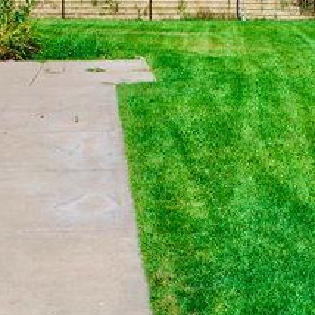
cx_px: 302
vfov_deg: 20.3
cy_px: 50
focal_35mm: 84
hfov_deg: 20.1
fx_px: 865
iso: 100
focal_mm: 22
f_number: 8
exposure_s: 1/250
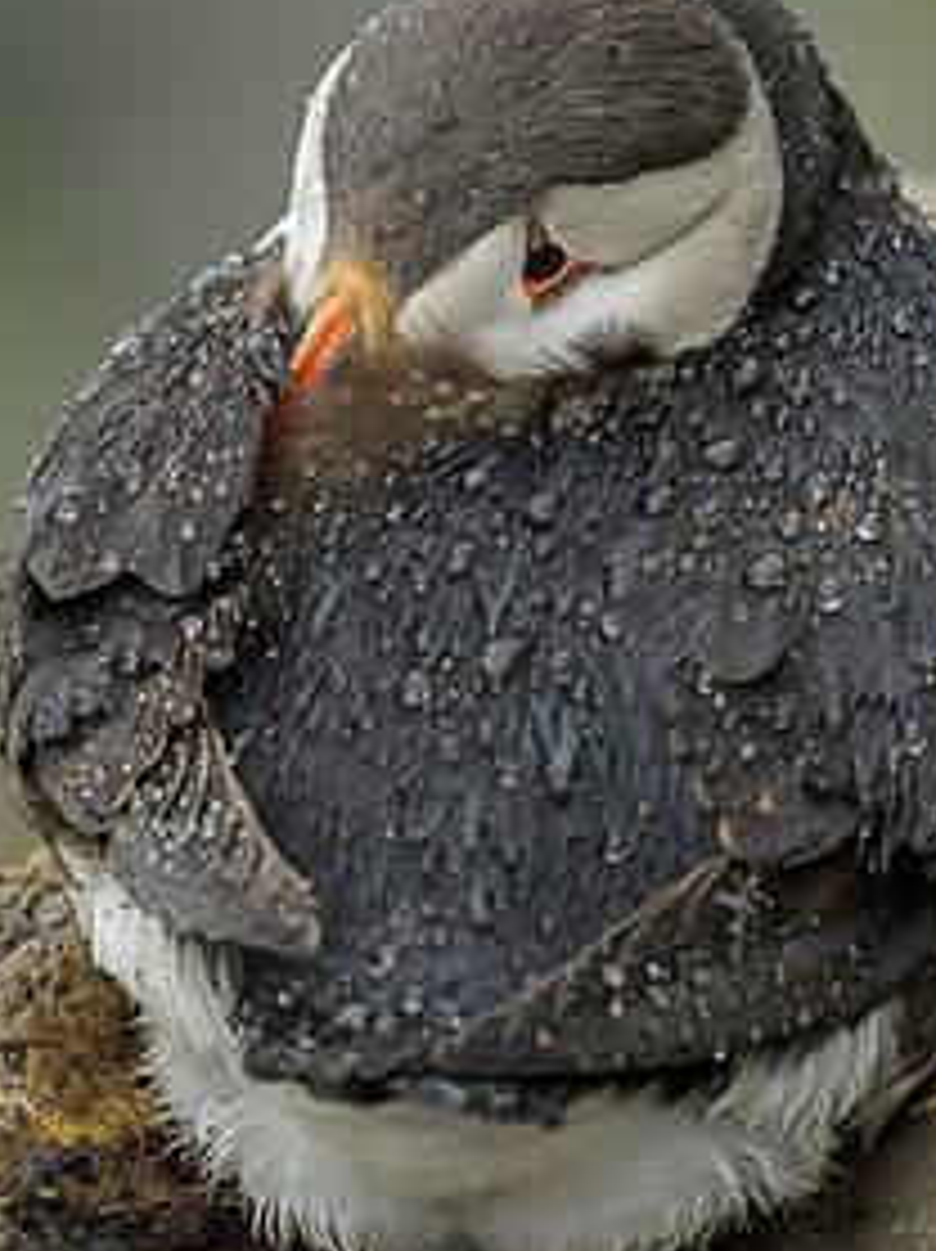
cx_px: 360
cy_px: 554
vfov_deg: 2.0
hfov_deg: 1.5
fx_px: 36217
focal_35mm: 1003
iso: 500
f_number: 6.3
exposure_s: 1/250
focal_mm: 500
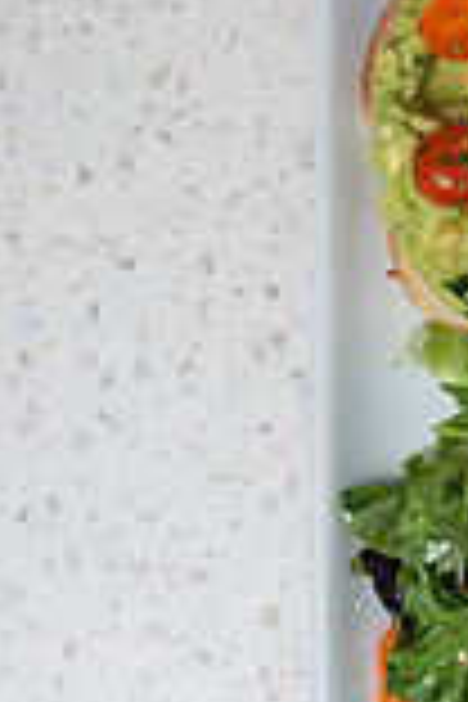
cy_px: 166
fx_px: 2808
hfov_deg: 9.3
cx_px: 666
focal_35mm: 144
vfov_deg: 14.2
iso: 200
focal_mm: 50
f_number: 10
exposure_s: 1/250
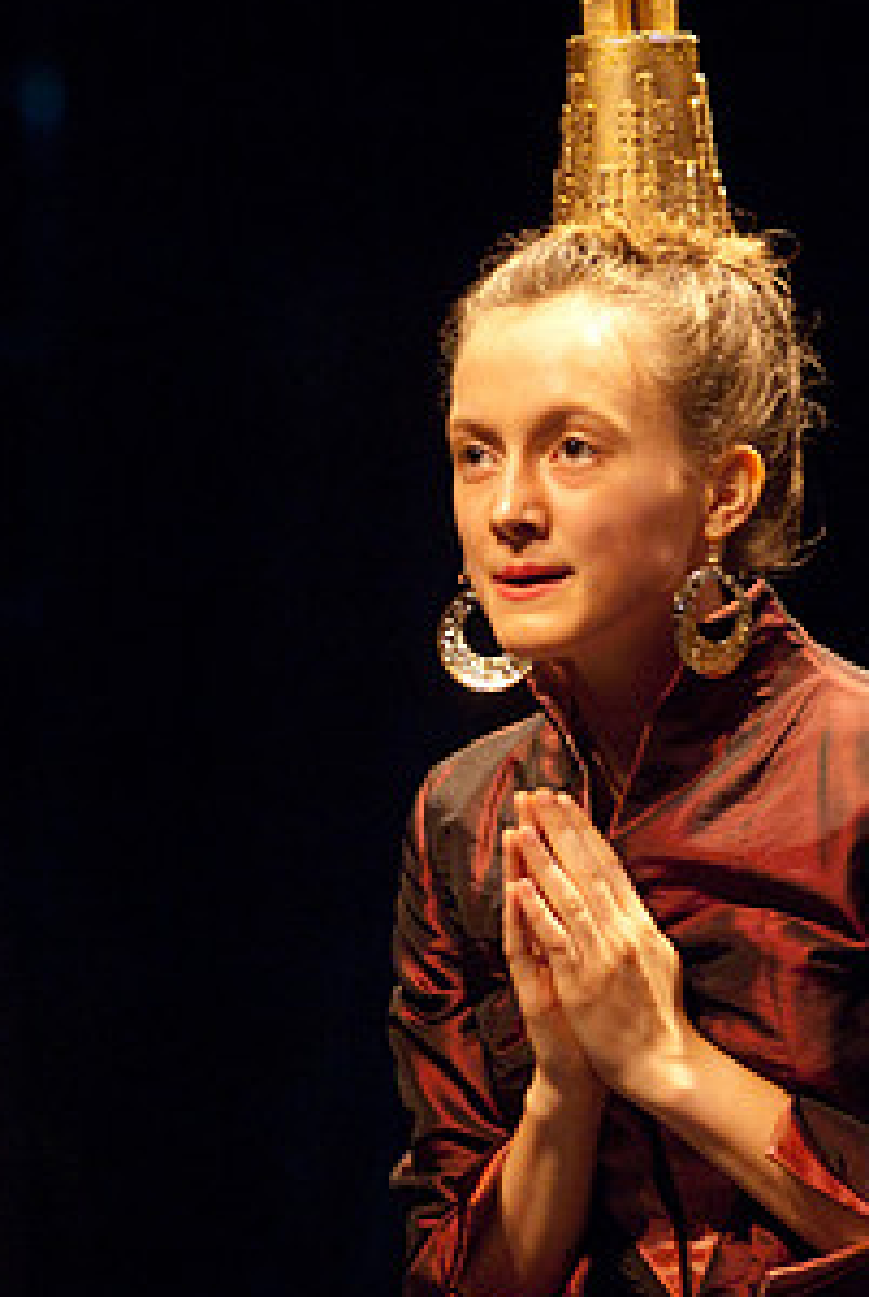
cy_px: 597
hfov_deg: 3.8
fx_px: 12989
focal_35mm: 360
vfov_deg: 5.7
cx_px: 590
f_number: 2.8
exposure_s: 1/125
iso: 1600
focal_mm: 160
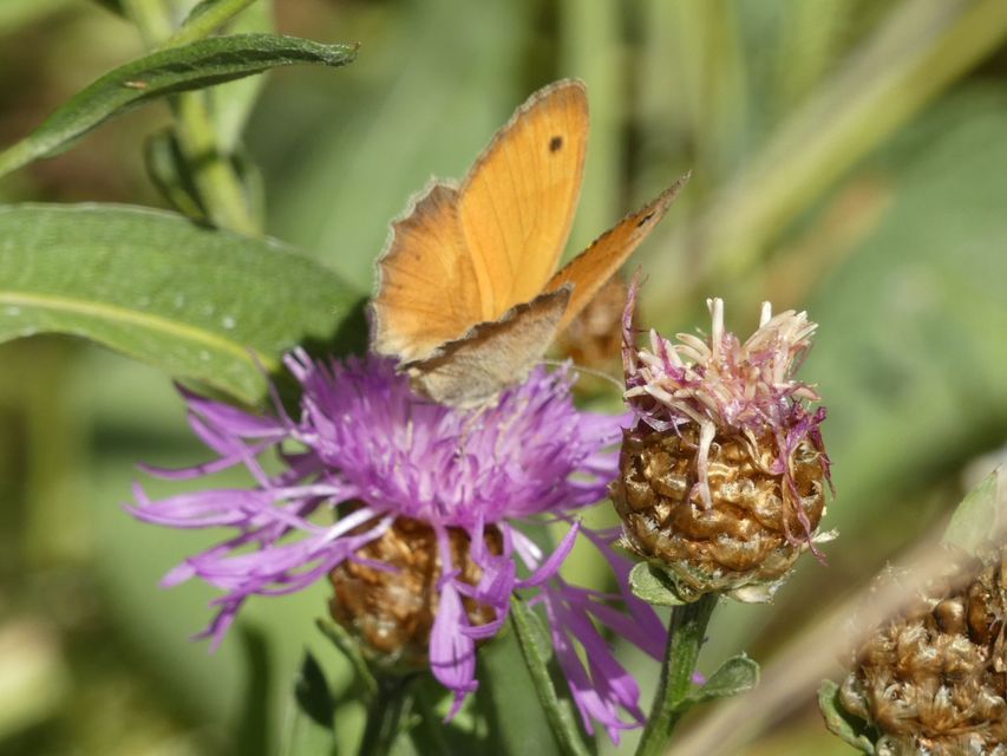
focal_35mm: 454
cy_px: 378
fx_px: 13209
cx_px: 504
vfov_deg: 3.3
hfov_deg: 4.4
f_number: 5.6
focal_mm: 81.4
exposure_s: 1/160
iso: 80
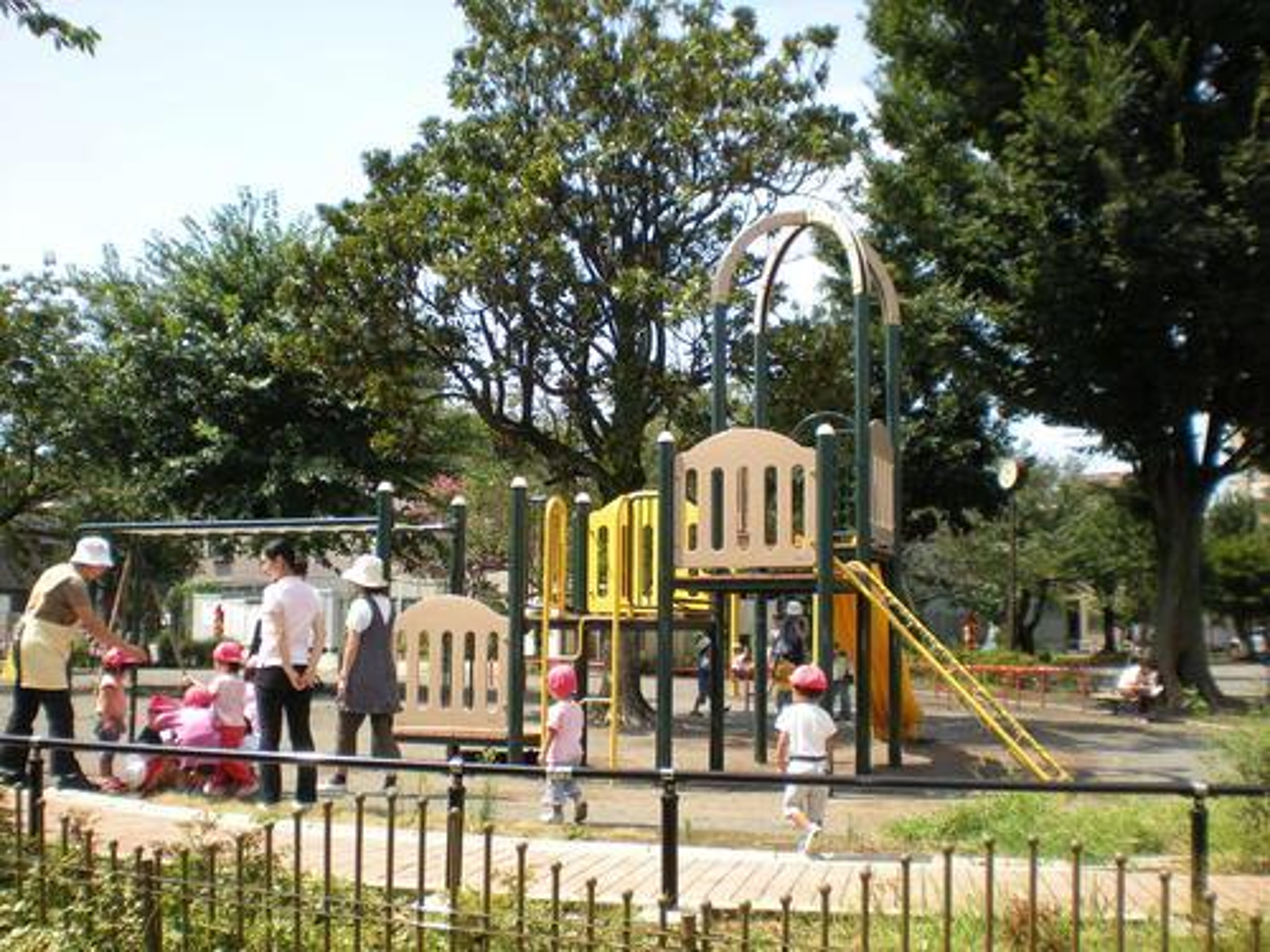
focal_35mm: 38
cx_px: 635
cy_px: 476
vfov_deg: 37.7
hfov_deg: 49.0
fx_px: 1394
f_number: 4.6
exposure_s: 1/252
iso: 89
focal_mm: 6.3
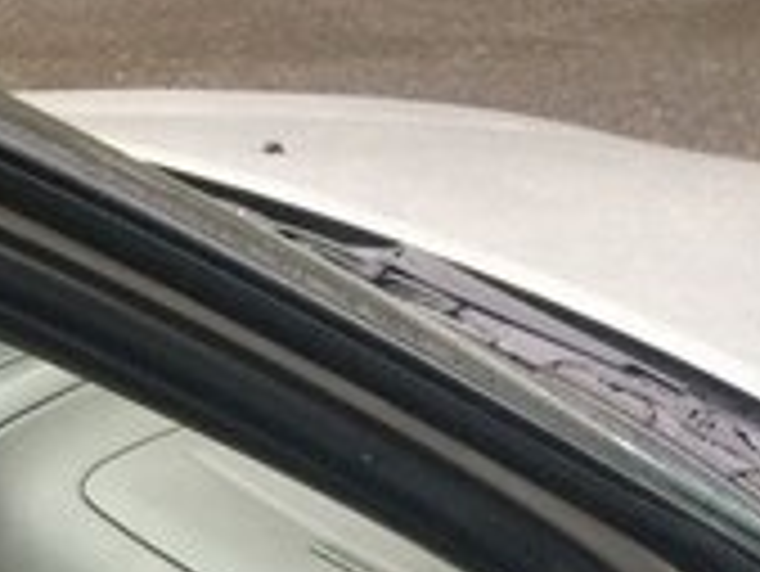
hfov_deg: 16.0
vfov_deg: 12.4
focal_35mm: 113
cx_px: -364
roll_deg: +2.1
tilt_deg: -28.7
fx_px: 2483
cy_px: 885
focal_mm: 4.15
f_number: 2.2
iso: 80
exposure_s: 1/33
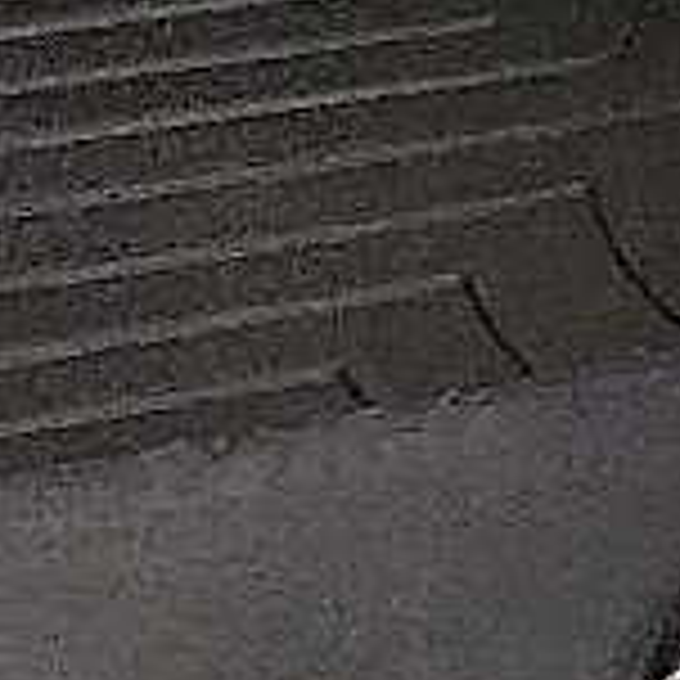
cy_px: -1527
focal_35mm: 216
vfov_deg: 7.0
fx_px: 4801
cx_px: 2878
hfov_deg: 6.3
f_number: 1.8
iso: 115
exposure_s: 1/59.2
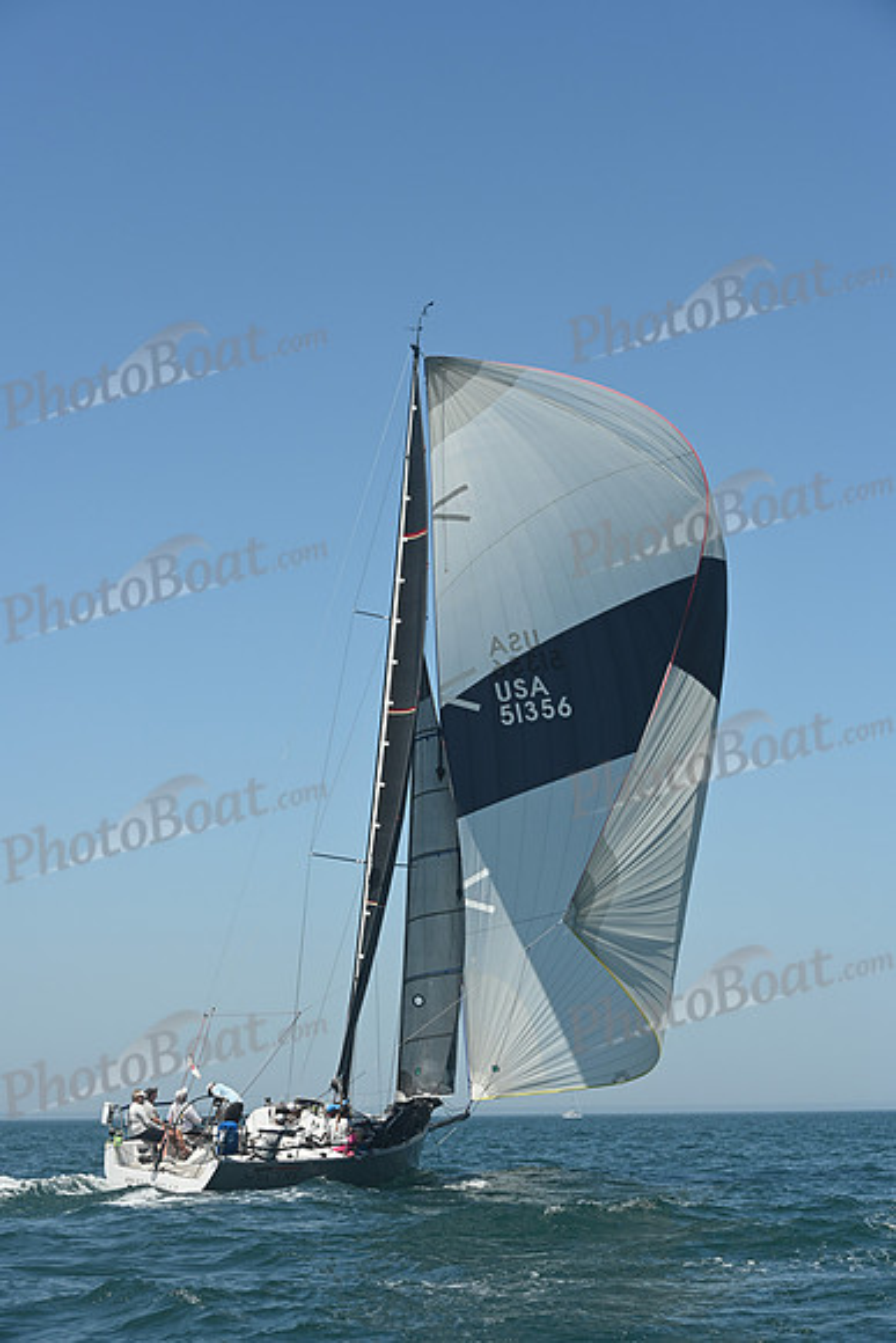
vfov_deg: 28.8
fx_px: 2612
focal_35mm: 70
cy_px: 672
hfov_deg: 19.5
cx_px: 448
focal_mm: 70
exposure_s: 1/1000
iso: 320
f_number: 8
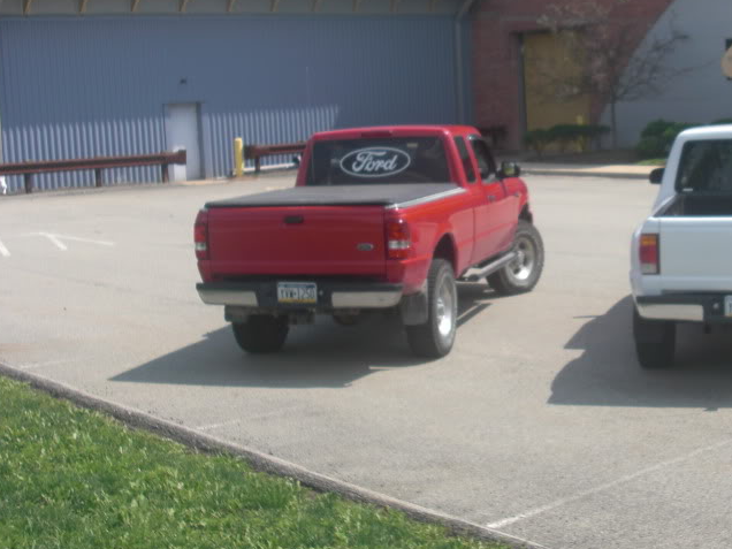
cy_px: 223
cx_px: 518
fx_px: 1226
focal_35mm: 58
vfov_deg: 25.2
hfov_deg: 32.8
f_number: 2.8
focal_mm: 6.3
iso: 50
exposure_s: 1/800
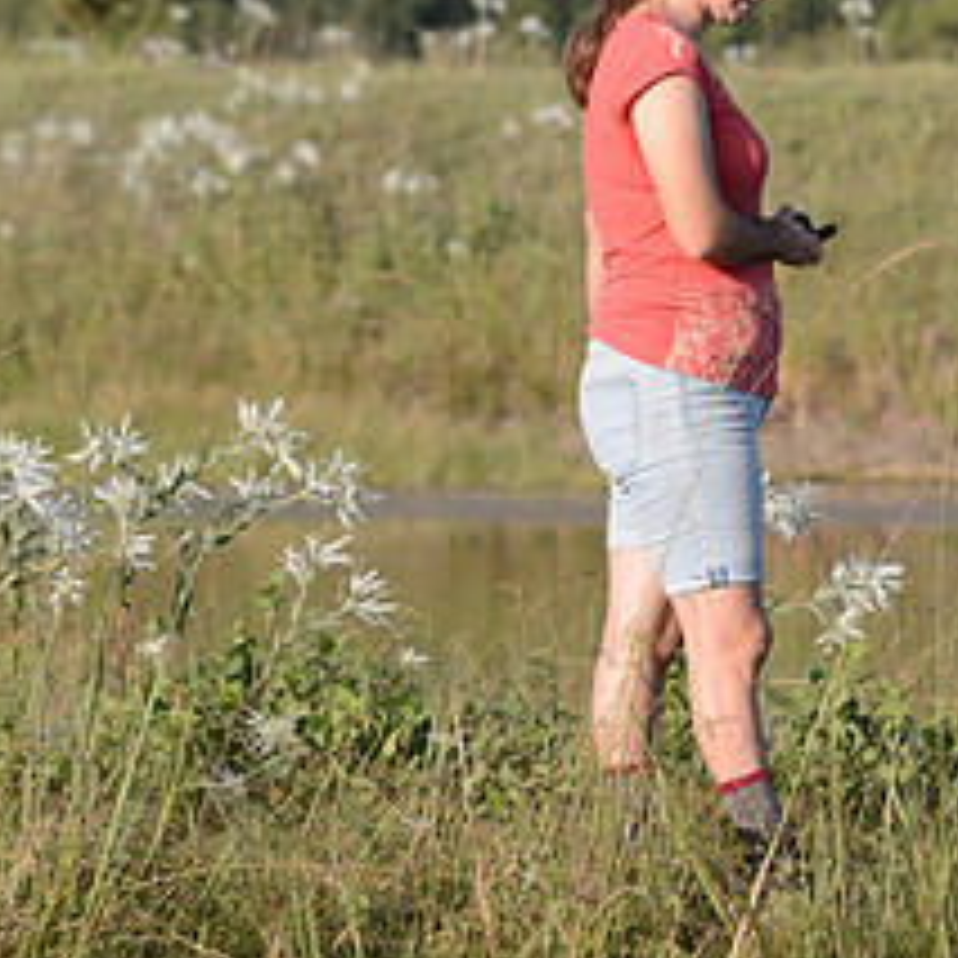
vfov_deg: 3.8
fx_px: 14466
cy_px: 432
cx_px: 1142
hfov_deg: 3.8
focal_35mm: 462
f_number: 8
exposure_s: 1/1600
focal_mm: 200
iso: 800
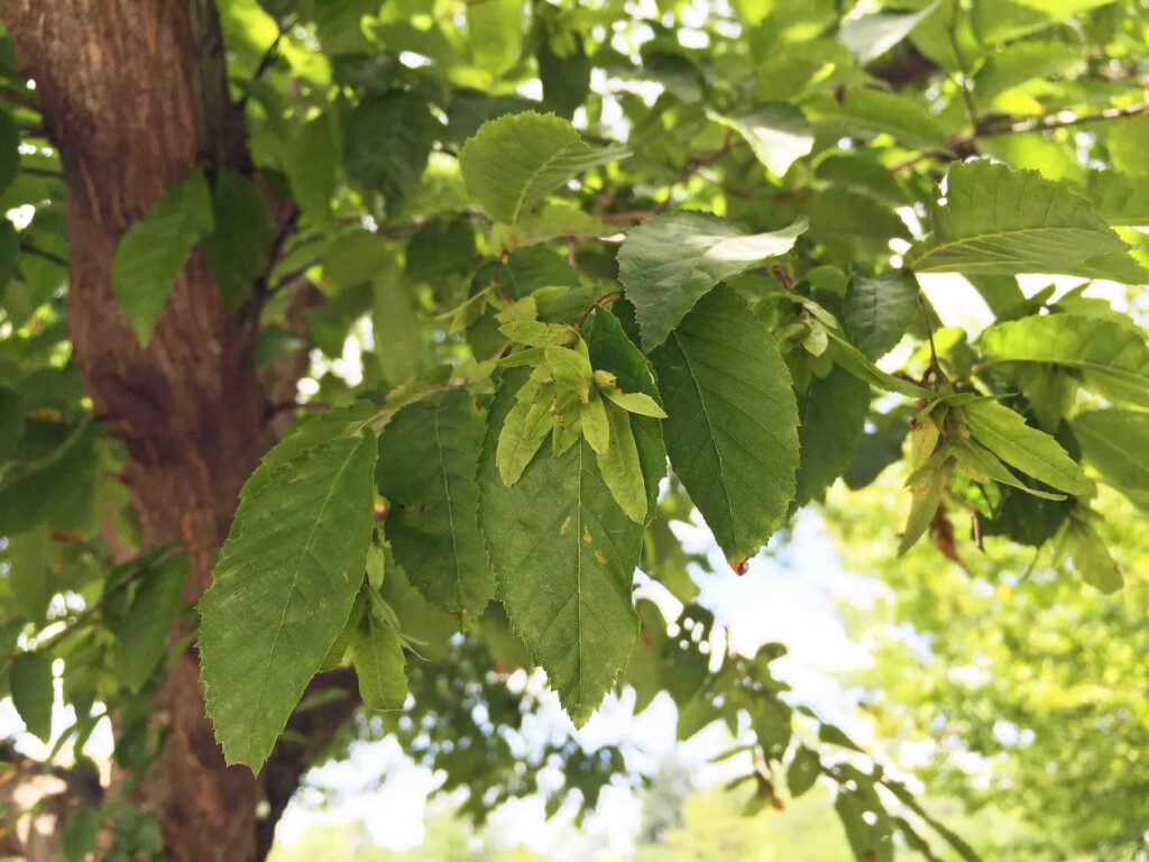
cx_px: 574
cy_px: 431
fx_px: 963
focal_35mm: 29
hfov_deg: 61.7
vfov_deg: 48.2
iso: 32
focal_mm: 4.15
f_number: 2.2
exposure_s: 1/297
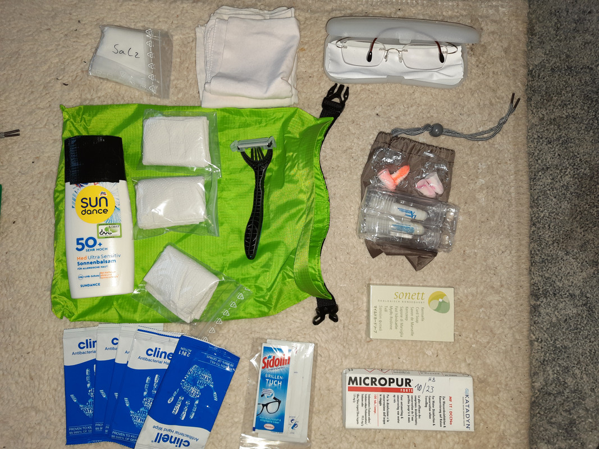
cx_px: 300
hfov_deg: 71.6
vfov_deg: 56.8
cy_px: 224
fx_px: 415
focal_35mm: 24
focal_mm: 5.23
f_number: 1.8
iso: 500
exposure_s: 1/25
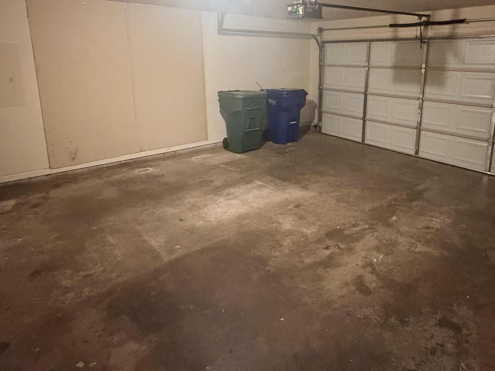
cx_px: 296
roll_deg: +0.0
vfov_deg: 57.3
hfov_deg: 73.2
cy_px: 118
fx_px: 329
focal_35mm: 23
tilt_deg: -11.1
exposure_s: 1/30
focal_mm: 2.22
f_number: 2.2
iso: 1250
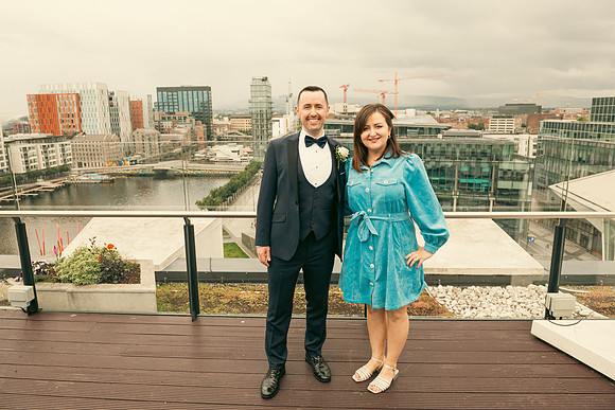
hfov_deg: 73.7
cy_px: 205
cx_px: 308
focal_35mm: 24
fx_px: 410
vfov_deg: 53.2
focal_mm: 24
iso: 320
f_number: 6.3
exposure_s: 1/250
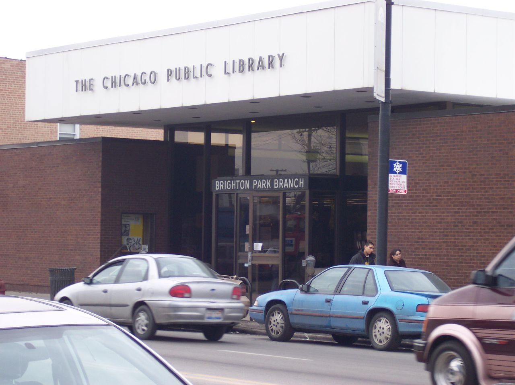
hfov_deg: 17.3
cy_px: 192
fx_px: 1695
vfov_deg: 13.0
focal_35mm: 114
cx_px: 258
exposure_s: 1/180
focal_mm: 24
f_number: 4.8
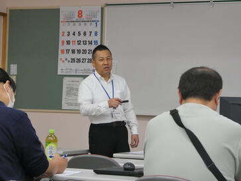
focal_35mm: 115
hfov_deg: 17.1
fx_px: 801
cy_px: 88
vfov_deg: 12.9
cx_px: 117
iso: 500
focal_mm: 18.8
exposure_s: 1/80
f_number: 4.9
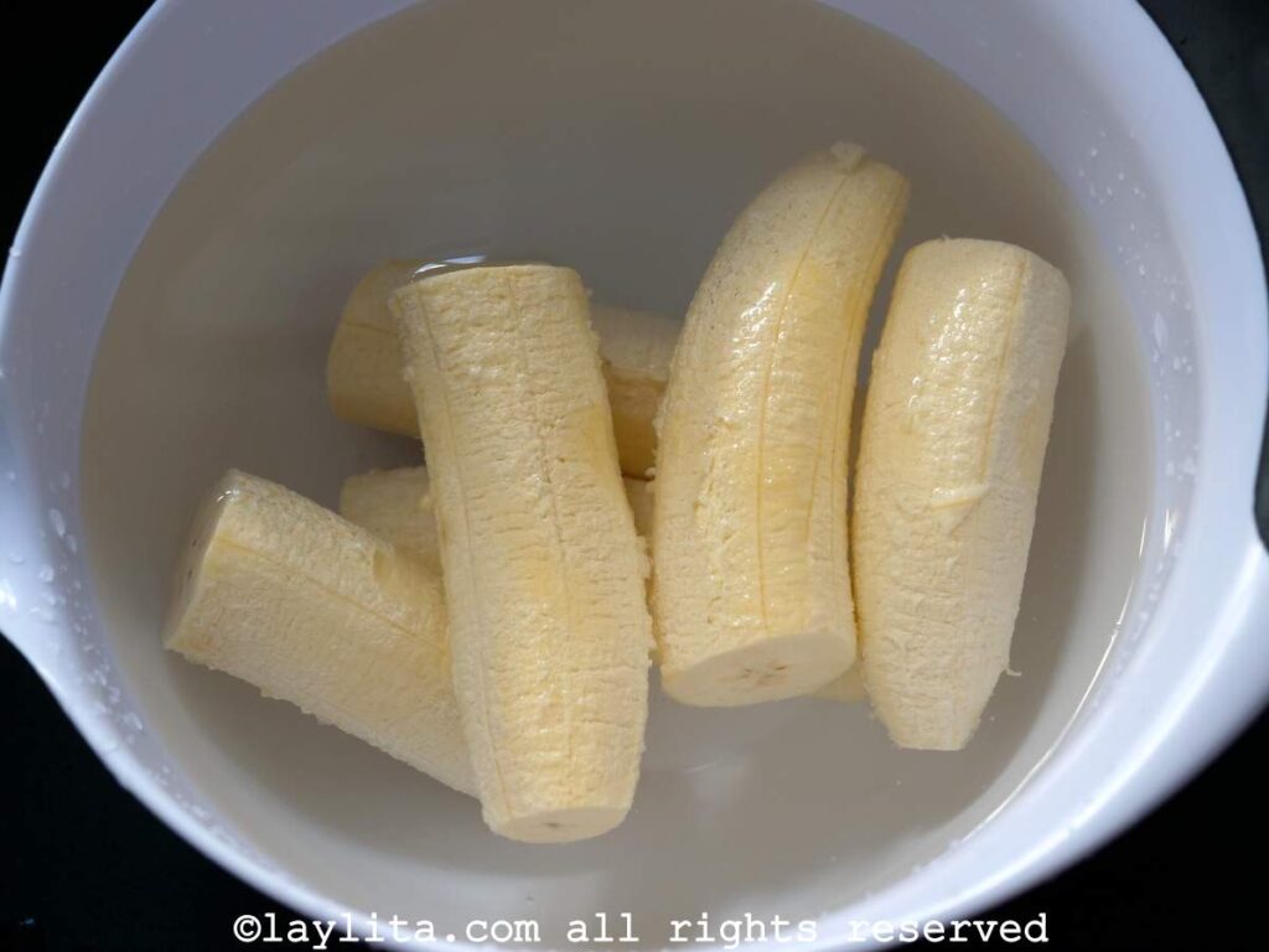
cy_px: 476
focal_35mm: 56
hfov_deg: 34.3
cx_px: 634
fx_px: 2053
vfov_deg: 26.1
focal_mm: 28
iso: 500
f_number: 3.6
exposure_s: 1/60
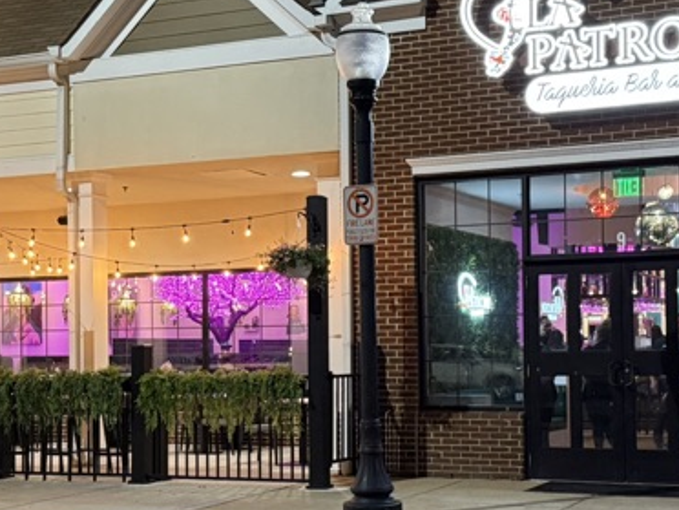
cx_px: 338
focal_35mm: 66
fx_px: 1295
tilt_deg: +1.2
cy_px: 327
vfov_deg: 22.2
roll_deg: +0.9
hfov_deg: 29.4
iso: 800
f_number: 1.78
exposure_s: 1/40
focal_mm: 6.76
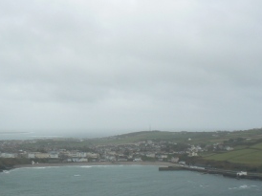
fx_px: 454
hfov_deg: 32.0
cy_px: 153
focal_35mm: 60
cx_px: 89
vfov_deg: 24.1
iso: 80
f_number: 4
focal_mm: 6.3
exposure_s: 1/60
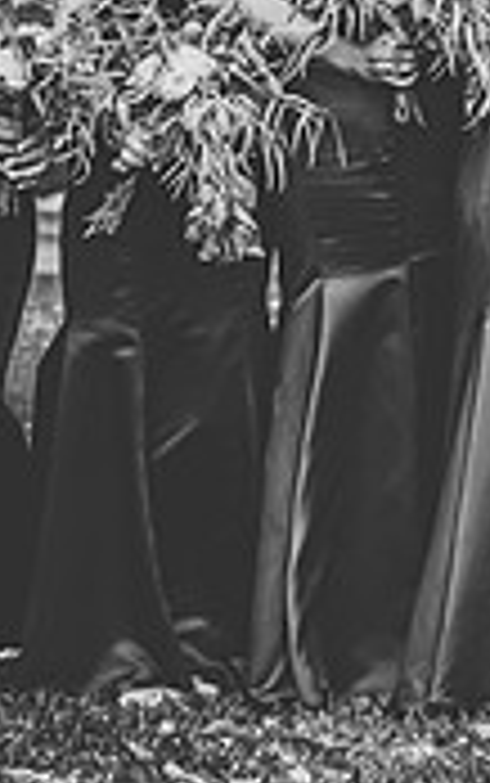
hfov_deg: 5.1
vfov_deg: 8.2
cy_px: -20
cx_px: 715
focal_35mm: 255
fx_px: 5439
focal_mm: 75
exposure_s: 1/1000
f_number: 3.2
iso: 1250
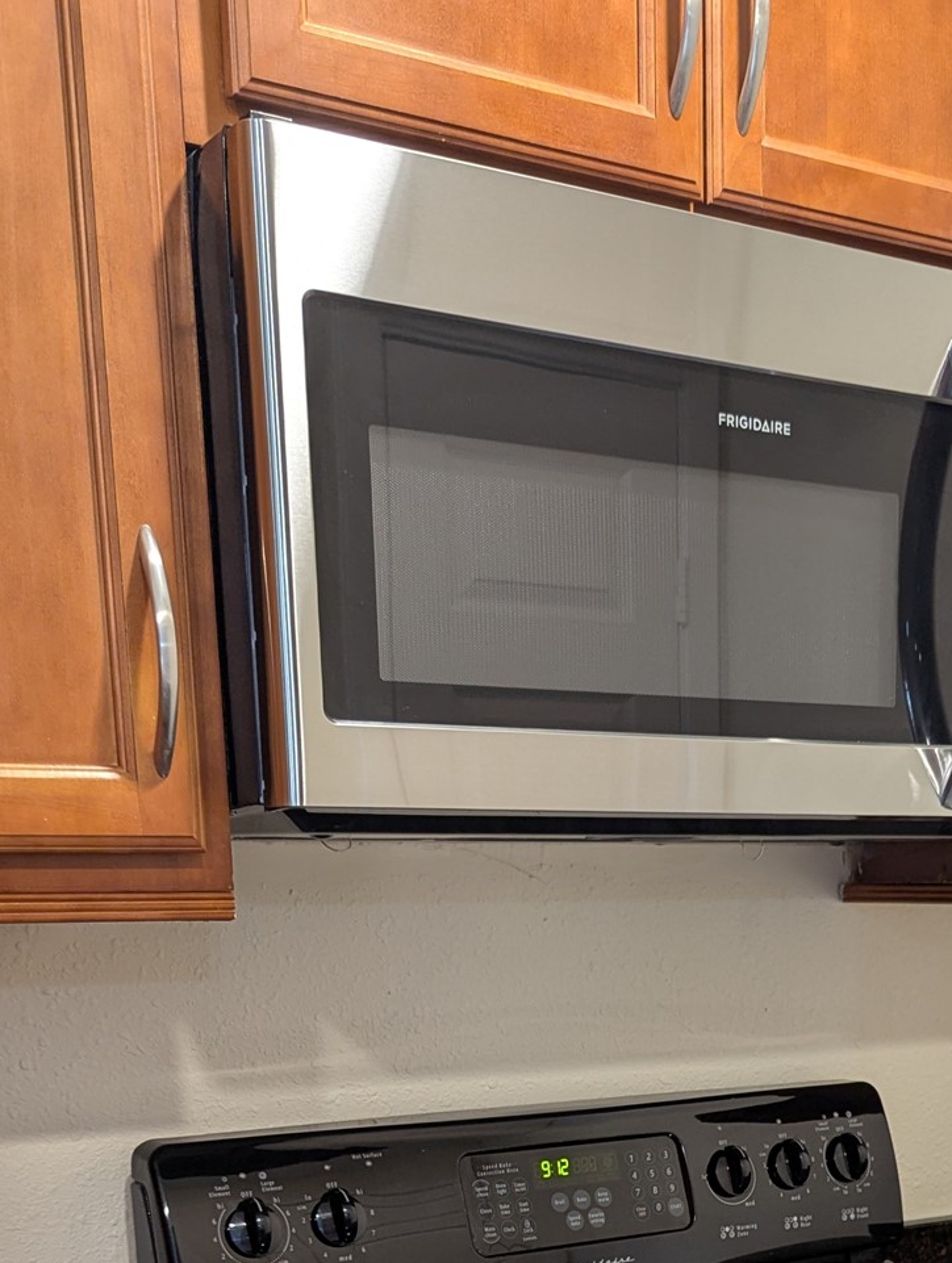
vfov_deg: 33.8
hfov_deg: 28.1
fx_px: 1865
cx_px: 750
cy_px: 1299
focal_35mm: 51
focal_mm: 6.81
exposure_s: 1/24
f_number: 1.85
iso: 99
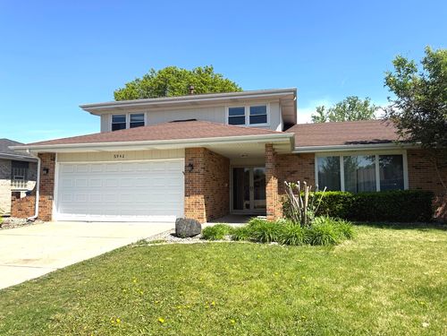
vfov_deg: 56.8
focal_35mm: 24
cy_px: 168
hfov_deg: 71.6
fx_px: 310
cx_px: 224
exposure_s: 1/4167
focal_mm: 6.76
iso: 80
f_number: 1.78
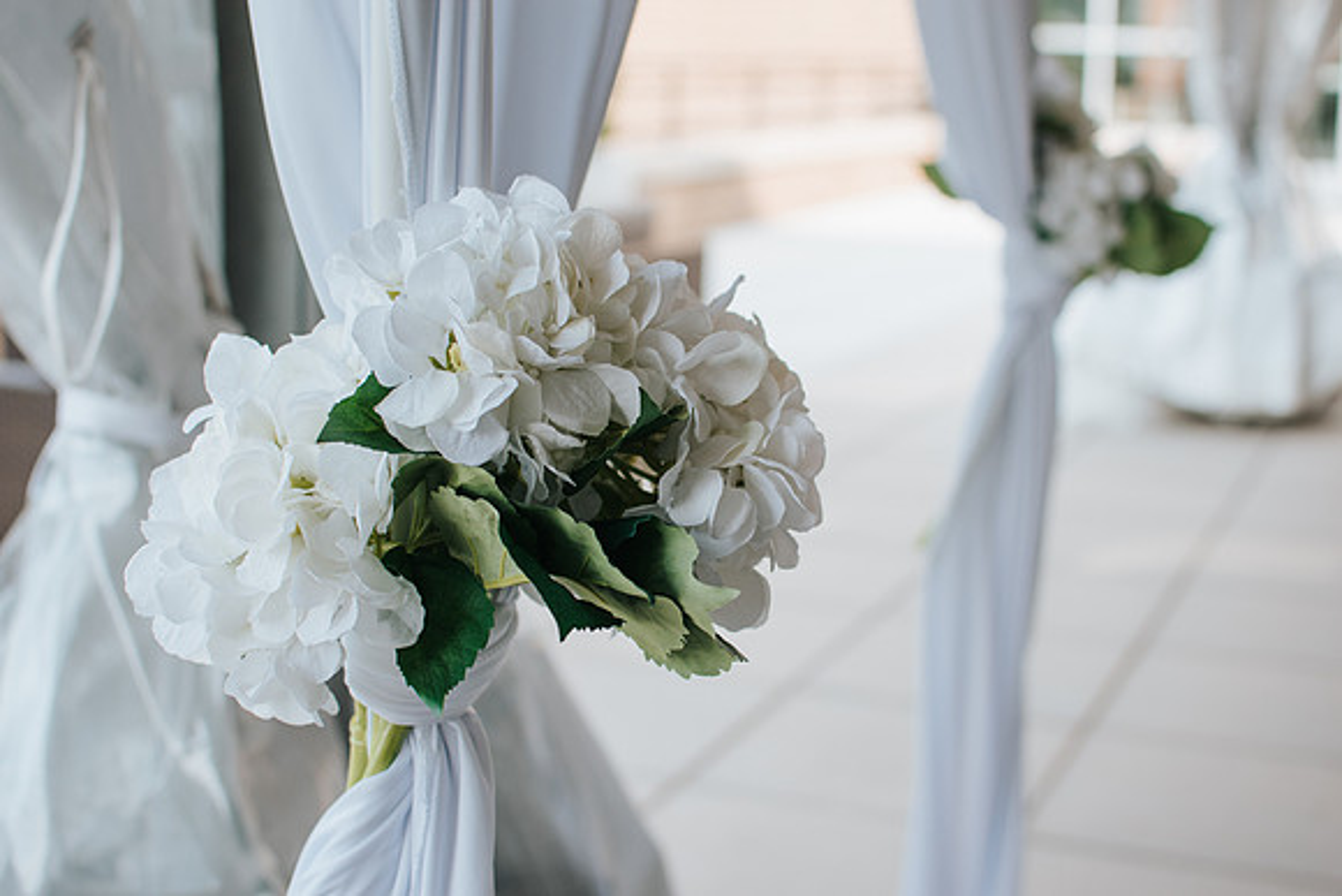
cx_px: 671
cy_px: 448
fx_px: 1957
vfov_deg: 25.8
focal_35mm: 52
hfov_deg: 37.8
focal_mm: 35
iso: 100
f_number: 3.2
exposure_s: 1/400
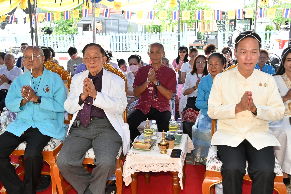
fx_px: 291
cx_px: 146
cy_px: 97
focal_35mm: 36
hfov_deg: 53.2
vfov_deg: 36.8
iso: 4000
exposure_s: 1/800
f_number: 4
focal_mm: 24
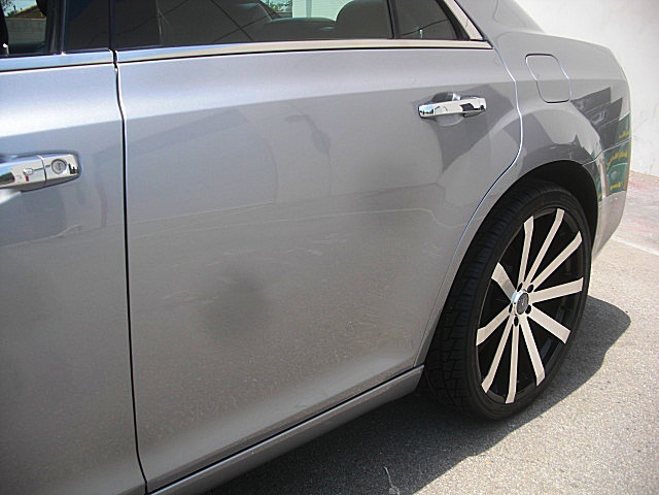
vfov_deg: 39.7
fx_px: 685
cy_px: 248
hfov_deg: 51.4
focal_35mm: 36
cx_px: 330
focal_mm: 6.3
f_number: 2.8
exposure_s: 1/500
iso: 50
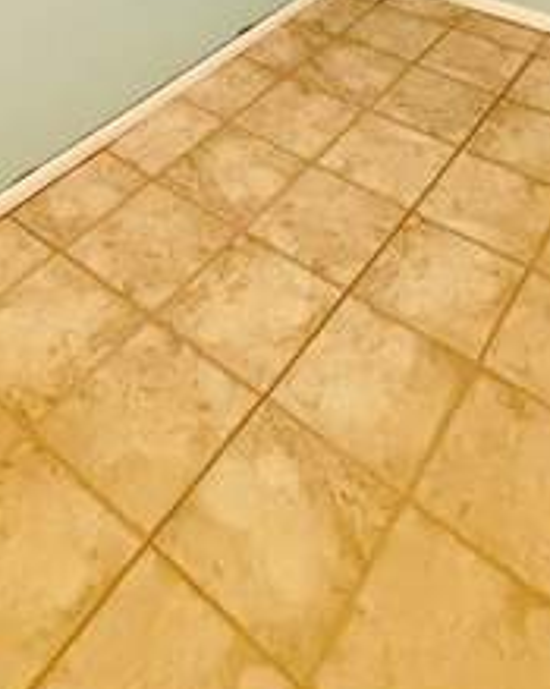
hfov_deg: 37.3
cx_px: 299
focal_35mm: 40
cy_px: -271
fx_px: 814
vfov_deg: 31.3
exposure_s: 1/60
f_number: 2.2
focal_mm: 2.22
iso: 1000
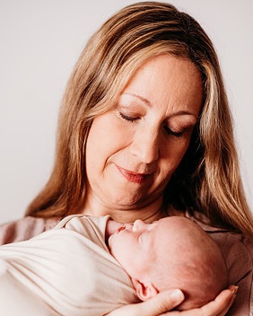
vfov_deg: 18.8
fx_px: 954
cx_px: 128
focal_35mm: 102
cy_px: 189
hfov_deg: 15.1
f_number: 2
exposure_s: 1/160
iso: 50
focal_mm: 85
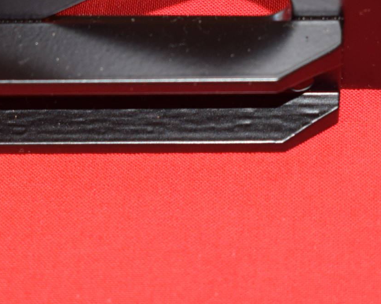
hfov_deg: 10.6
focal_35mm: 182
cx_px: 181
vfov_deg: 8.4
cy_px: 2
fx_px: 2052
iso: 400
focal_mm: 36
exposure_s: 1/30
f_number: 5.6
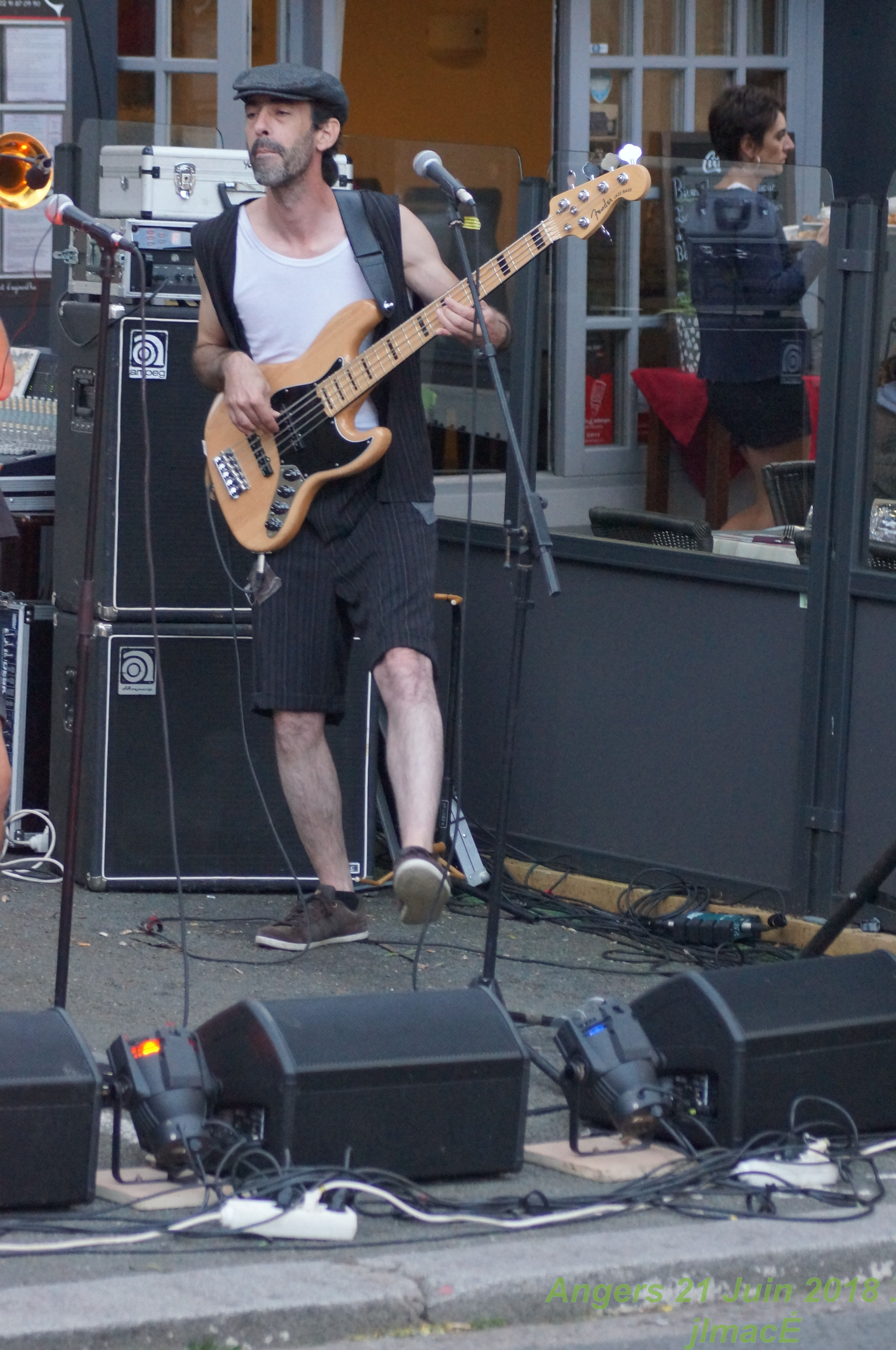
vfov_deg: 12.5
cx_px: 448
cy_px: 675
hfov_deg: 8.3
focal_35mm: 165
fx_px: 6173
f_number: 5
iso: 3200
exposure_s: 1/200
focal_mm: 110
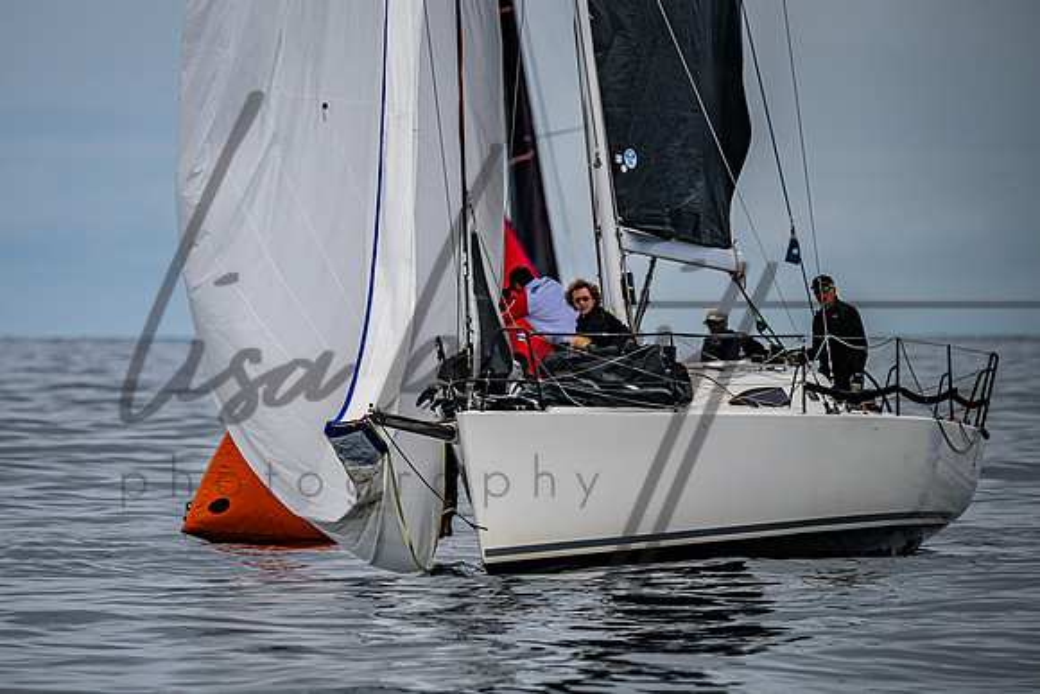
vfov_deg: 2.8
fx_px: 14132
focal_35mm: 489
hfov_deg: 4.2
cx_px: 439
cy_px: 281
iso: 400
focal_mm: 400
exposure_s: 1/5000
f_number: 5.6
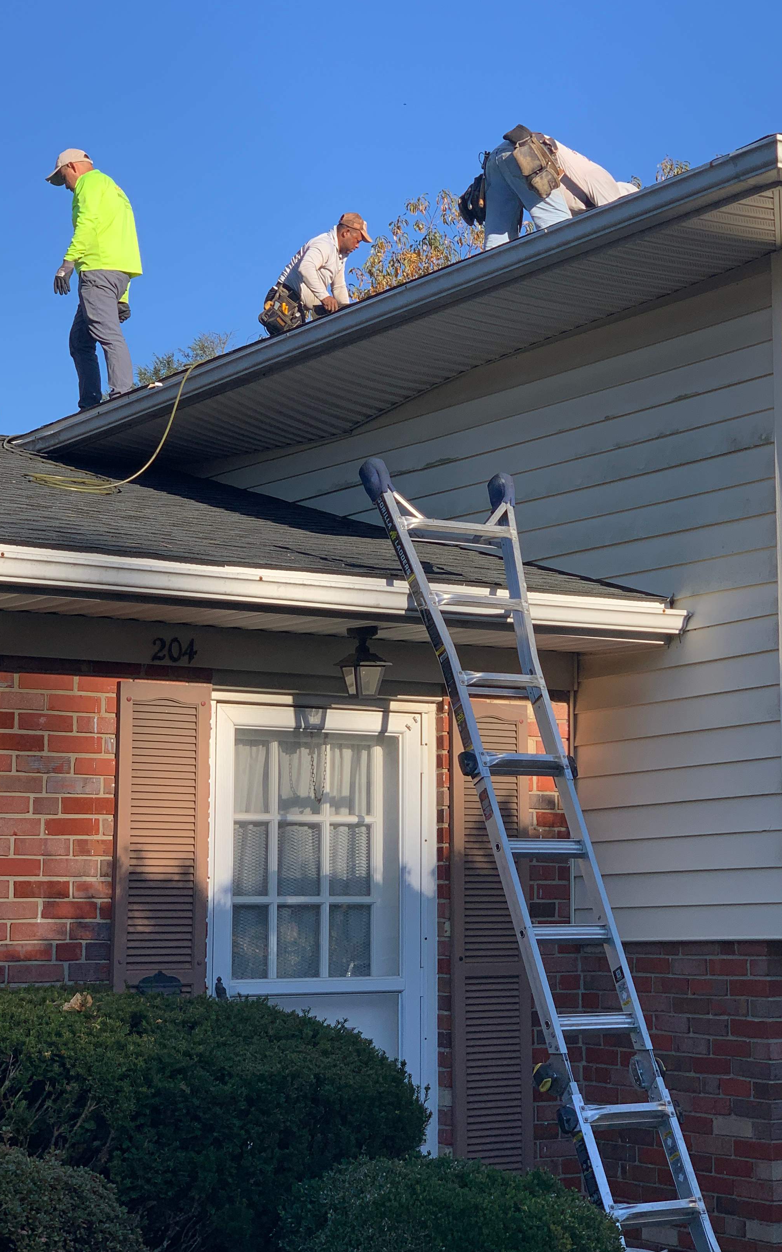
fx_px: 2353
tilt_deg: +9.3
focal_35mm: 69
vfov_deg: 29.8
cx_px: 435
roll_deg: +0.1
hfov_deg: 18.9
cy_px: 565
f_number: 2.4
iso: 16
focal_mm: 6
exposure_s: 1/685
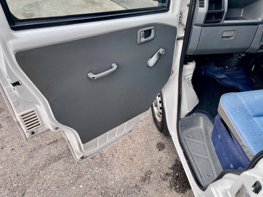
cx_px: 132
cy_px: 98
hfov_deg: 69.4
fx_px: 190
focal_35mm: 25
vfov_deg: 54.9
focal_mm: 5.1
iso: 64
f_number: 1.6
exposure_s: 1/121
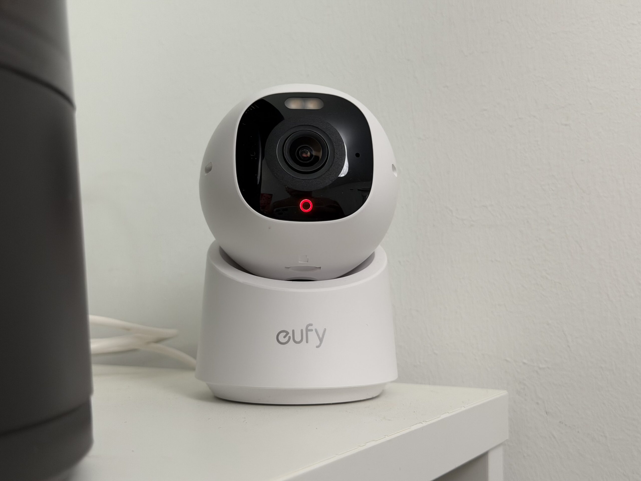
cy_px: 240
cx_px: 320
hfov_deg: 39.7
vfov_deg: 30.3
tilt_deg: +0.3
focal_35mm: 48
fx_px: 889
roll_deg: -0.4
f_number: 1.78
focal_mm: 6.76
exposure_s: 1/60
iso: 200
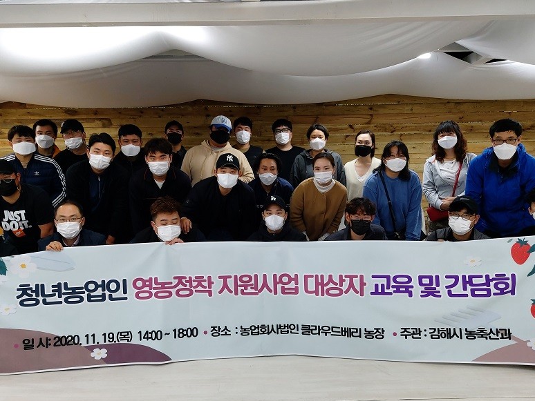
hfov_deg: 58.3
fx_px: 479
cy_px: 204
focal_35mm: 31
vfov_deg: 45.5
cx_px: 265
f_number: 2
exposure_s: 1/60
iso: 100
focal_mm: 4.58
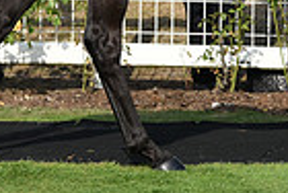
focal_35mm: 496
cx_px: 288
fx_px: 3976
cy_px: -196
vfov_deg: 2.8
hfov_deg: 4.1
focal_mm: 120
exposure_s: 1/1250
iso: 400
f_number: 5.6
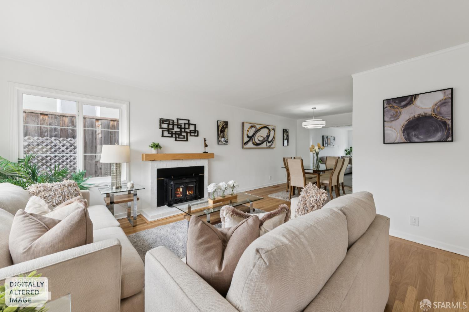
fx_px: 182
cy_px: 156
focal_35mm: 14
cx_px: 234
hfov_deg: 104.3
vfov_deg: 81.2
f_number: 11
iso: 100
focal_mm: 14
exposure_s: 1/15
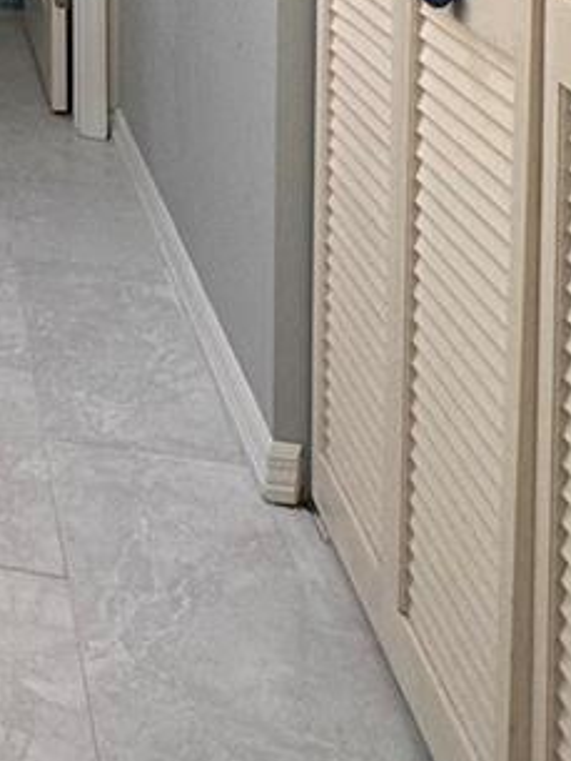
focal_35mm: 55
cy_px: -257
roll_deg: +1.7
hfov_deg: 19.9
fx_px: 1209
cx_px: -439
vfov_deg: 28.1
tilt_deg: -3.2
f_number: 2.2
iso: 125
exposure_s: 1/120
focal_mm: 2.22
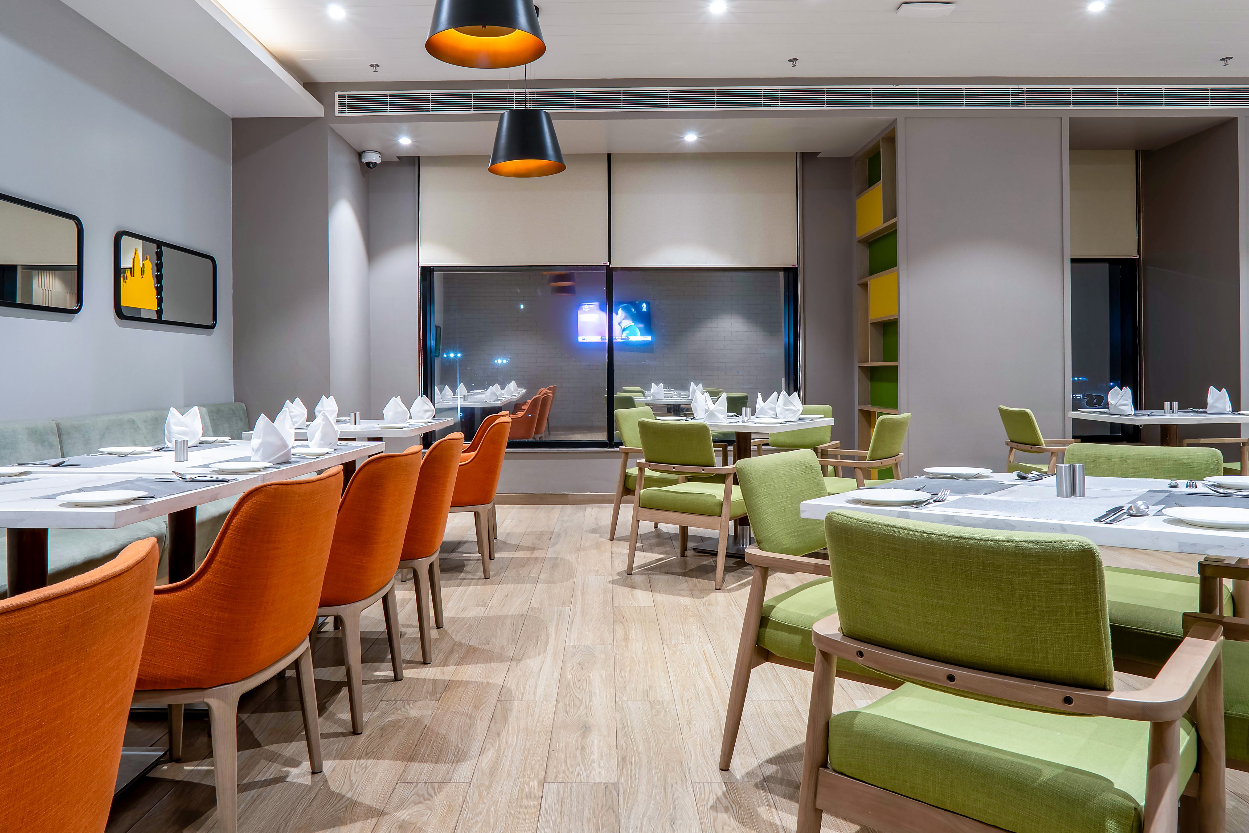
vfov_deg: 55.0
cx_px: 595
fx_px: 798
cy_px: 375
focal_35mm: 23
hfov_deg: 76.1
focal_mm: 12
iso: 100
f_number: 9
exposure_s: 1/6
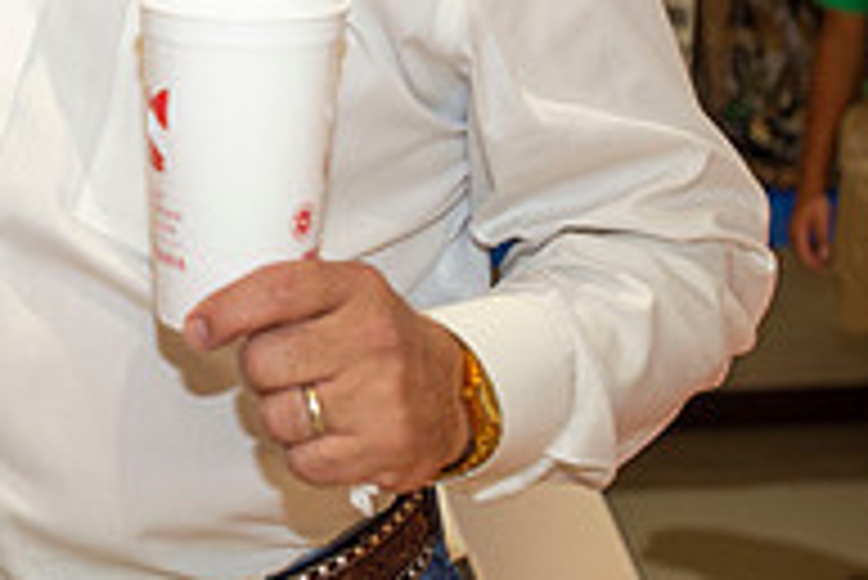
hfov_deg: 20.3
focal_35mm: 96
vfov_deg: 13.9
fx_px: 2316
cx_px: -63
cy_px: -76
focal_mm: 32
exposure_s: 1/100
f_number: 2.8
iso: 1250
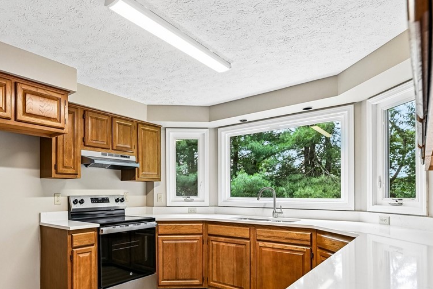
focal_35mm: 23
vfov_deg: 54.2
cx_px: 171
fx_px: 277
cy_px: 189
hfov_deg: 75.2
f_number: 6.3
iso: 1000
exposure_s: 1/200
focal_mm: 16
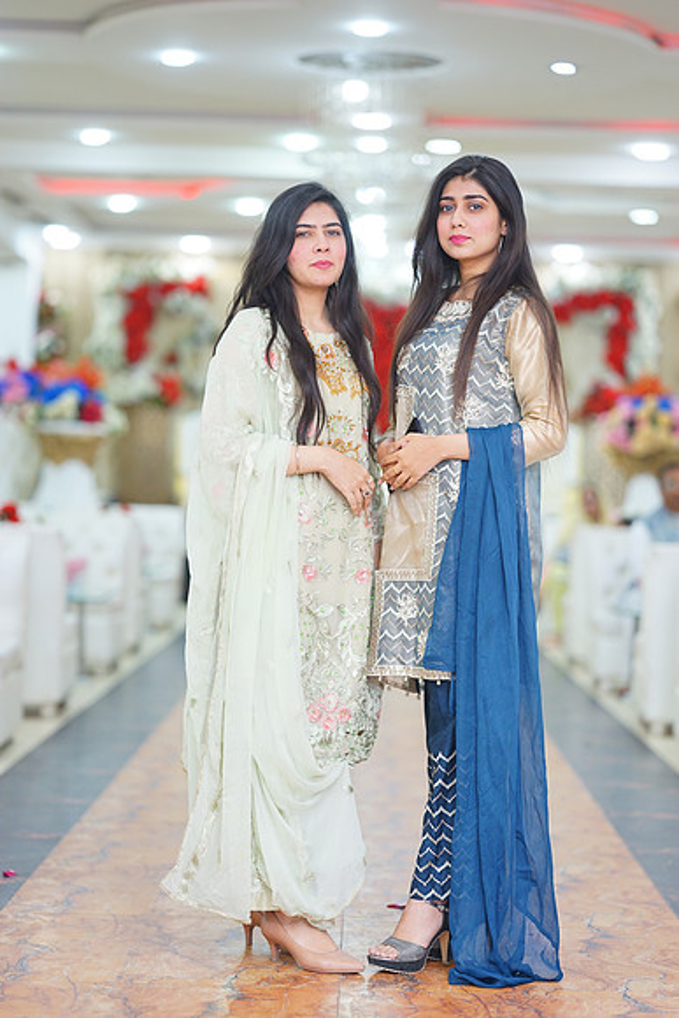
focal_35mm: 85
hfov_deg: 16.1
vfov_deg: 23.9
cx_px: 340
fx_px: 2403
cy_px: 509
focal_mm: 85
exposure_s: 1/160
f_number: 2
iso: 400
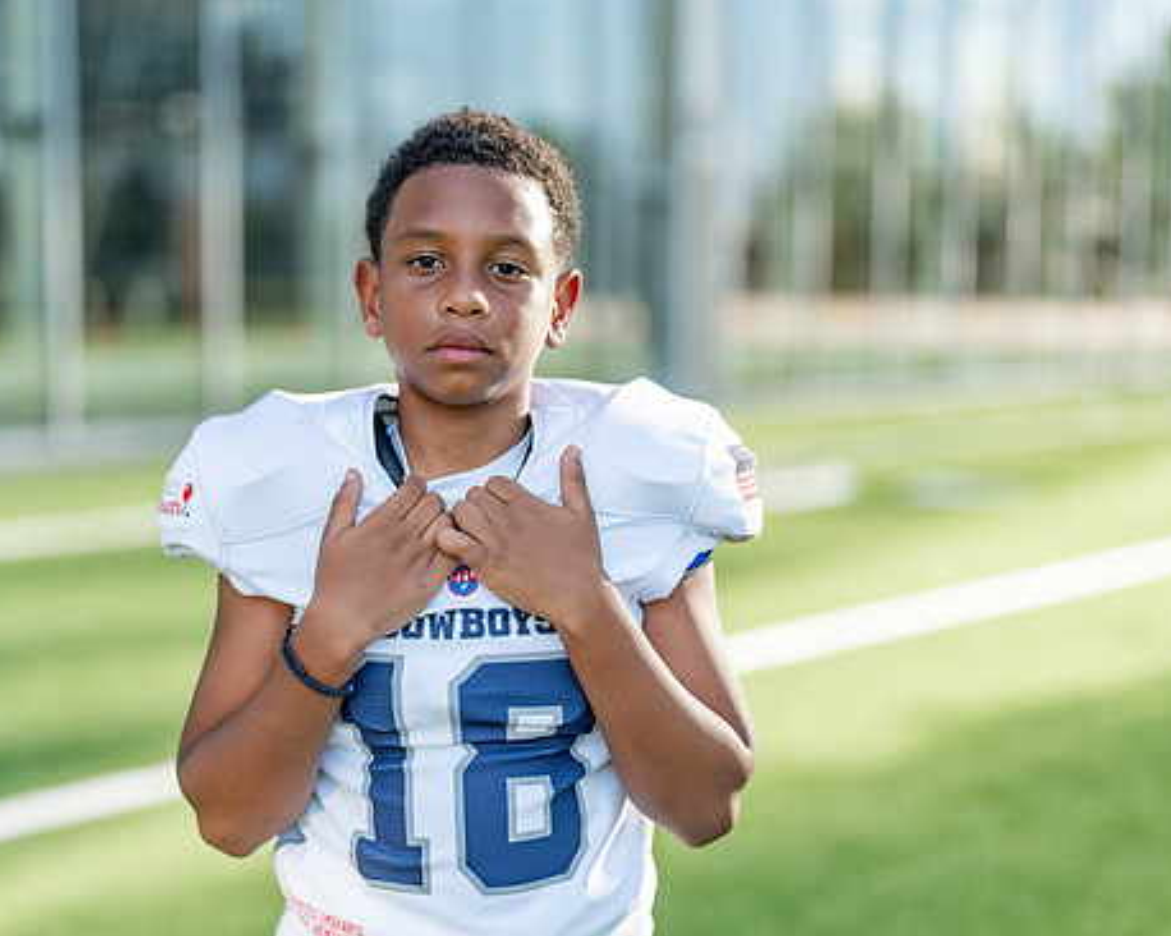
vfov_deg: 23.8
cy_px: 524
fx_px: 2217
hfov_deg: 29.5
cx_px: 473
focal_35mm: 64
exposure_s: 1/1600
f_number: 1.2
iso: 100
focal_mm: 50
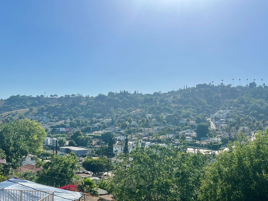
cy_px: 128
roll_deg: -1.4
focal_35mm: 34
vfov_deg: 41.4
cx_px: 137
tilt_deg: -1.9
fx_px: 263
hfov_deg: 54.0
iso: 50
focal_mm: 5.7
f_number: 1.5
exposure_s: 1/8696
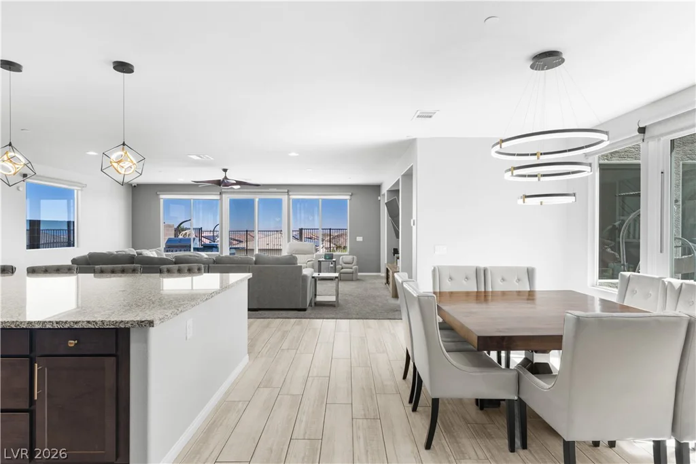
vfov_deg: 67.4
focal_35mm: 18
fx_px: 348
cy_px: 232
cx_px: 348
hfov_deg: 90.0
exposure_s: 1/4
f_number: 8
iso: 320
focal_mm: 18
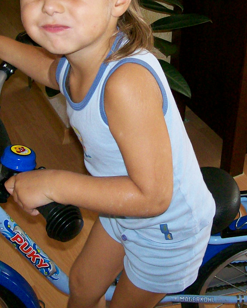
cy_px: 110
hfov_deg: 21.3
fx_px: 658
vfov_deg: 26.3
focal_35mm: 72
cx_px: 113
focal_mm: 6
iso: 140
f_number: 2.7
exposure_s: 1/64
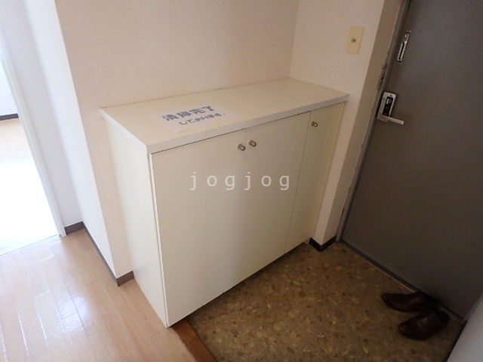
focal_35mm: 21
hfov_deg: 79.0
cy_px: 181
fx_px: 293
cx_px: 242
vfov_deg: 63.4
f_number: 3.5
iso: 640
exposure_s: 1/30
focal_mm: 3.7
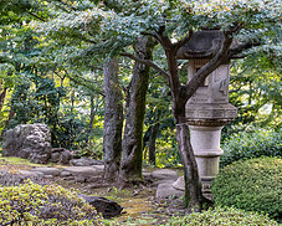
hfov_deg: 29.3
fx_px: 526
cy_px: 178
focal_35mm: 63
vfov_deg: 23.9
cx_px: 54
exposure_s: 1/50
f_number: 4.5
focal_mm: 24
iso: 360
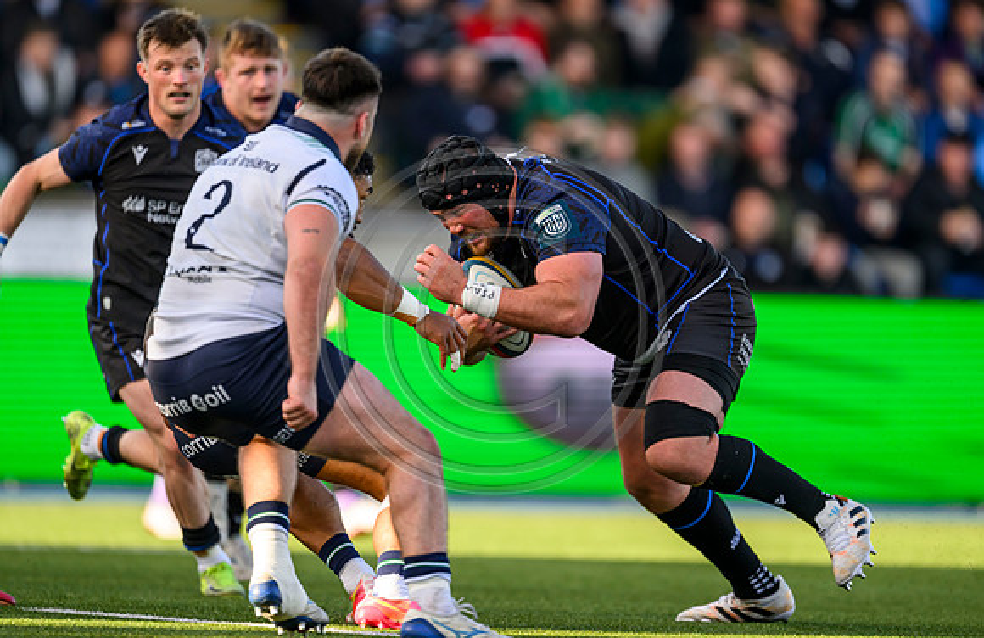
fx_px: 16363
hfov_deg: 3.4
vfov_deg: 2.2
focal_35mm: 604
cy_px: 288
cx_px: 526
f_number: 4
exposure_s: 1/1250
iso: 800
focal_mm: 560
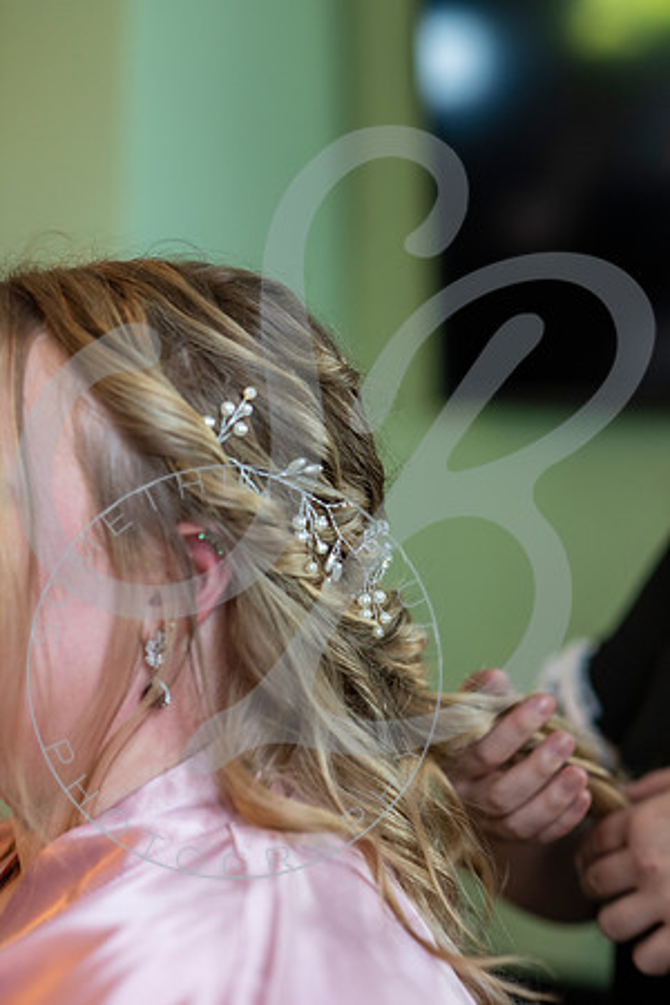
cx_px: 335
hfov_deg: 16.1
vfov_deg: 23.9
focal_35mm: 85
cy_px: 502
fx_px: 2373
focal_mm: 85
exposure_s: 1/160
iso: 1000
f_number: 2.8
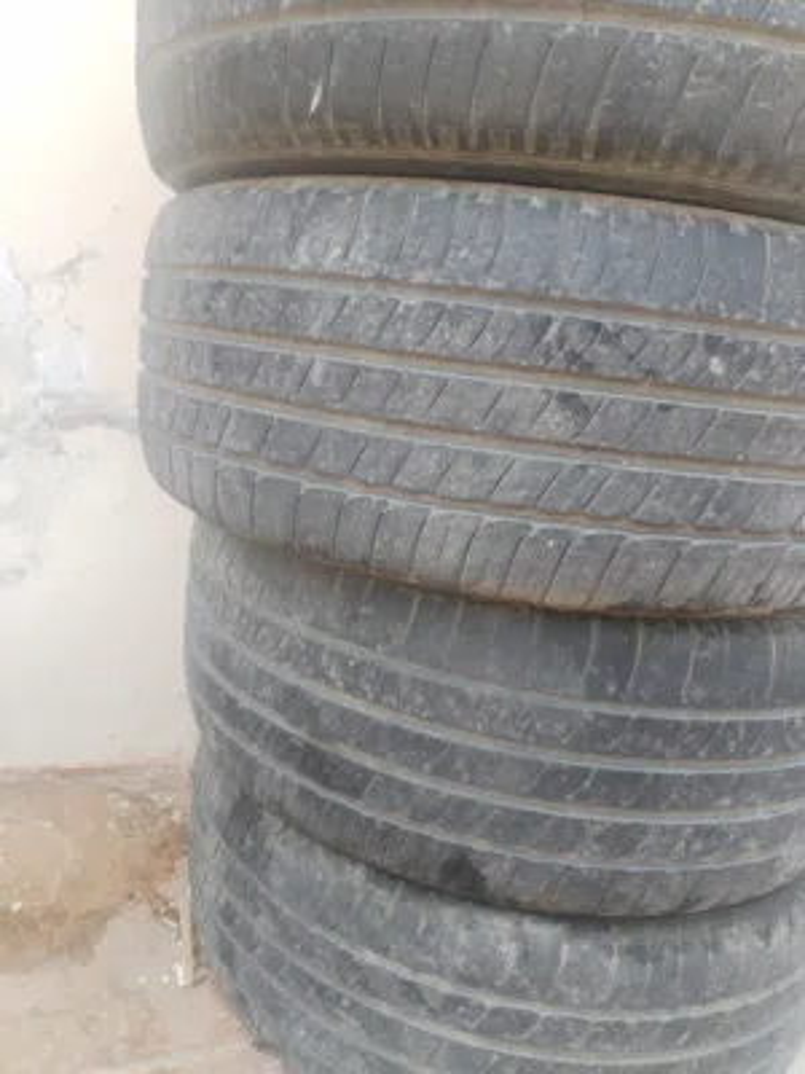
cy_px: 537
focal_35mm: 26
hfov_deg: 53.1
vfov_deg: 67.3
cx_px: 402
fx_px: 806
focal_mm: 4.75
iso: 146
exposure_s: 1/100
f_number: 1.8
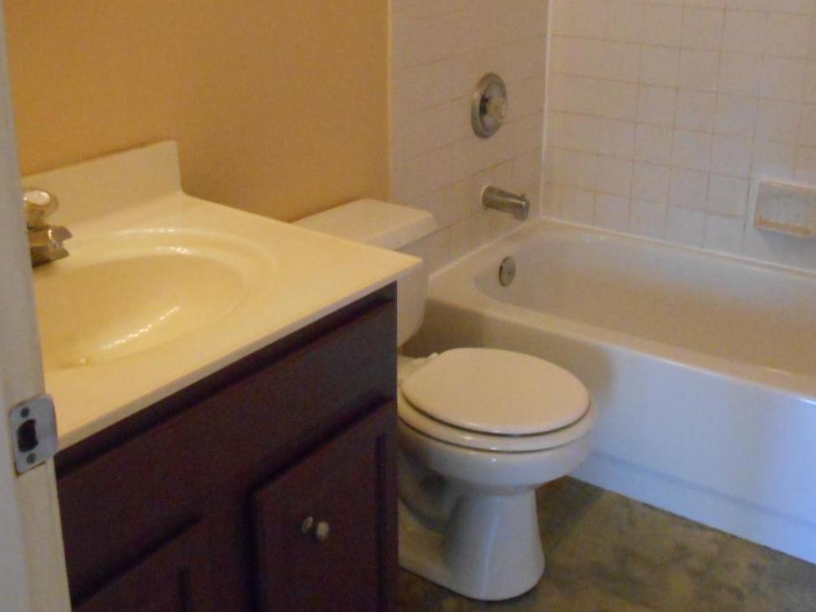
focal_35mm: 41
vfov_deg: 34.7
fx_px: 967
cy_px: 192
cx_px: 405
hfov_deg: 45.8
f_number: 3.2
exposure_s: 1/125
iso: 800
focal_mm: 4.6
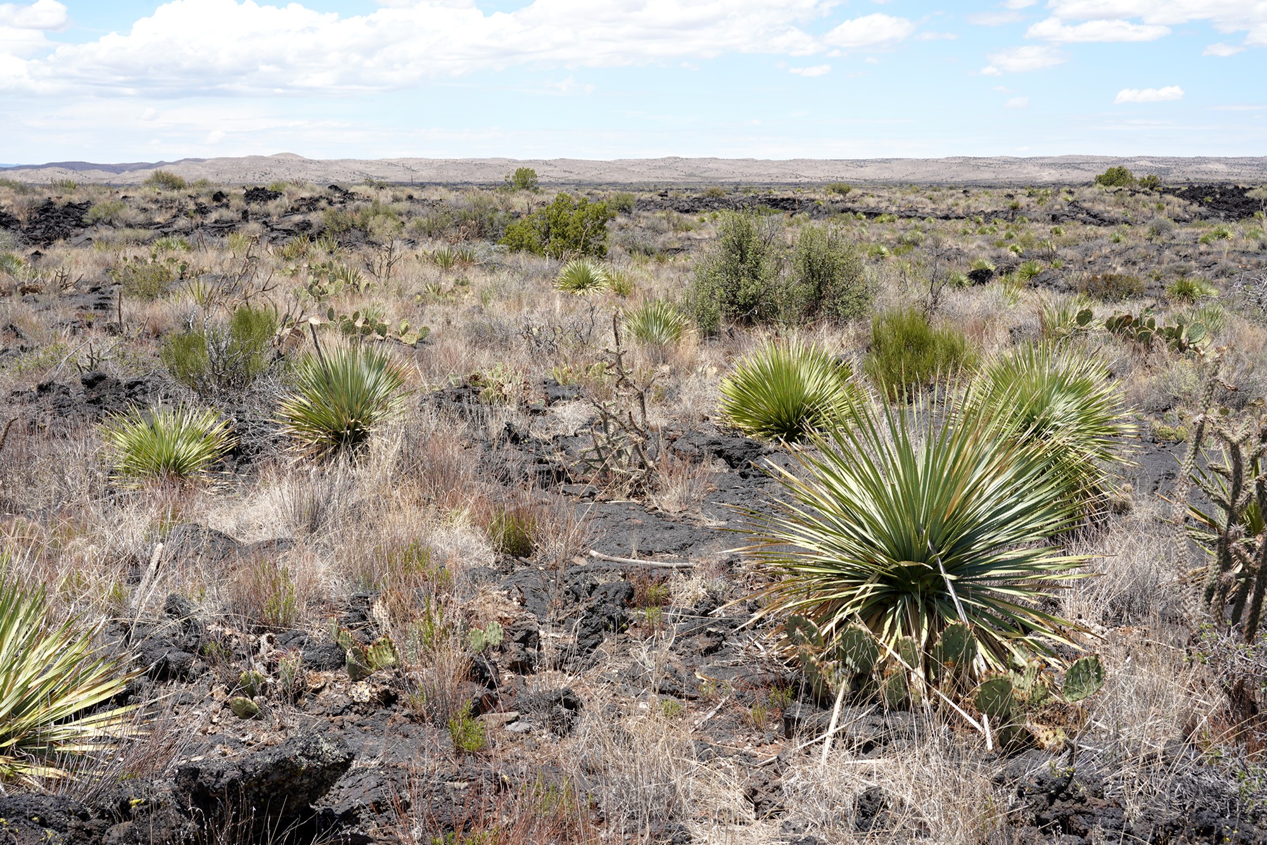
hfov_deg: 44.5
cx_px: 634
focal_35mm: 44
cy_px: 422
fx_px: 1549
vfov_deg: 30.5
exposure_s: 1/100
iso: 100
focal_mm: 44
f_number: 11
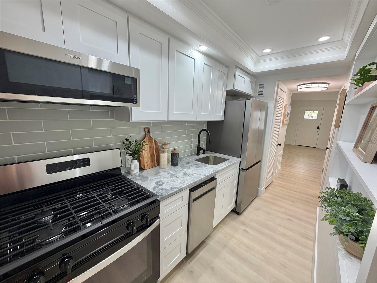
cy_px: 142
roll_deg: -1.8
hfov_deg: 102.1
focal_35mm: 14
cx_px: 188
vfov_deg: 85.7
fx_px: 152
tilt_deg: -7.1
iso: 100
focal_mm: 2.22
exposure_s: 1/120
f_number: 2.2
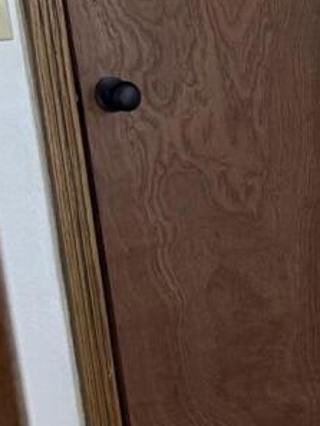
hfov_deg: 7.3
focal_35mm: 175
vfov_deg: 11.1
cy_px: 460
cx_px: 1046
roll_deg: +2.3
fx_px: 2155
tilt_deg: -16.1
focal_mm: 5.96
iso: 125
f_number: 1.6
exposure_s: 1/104
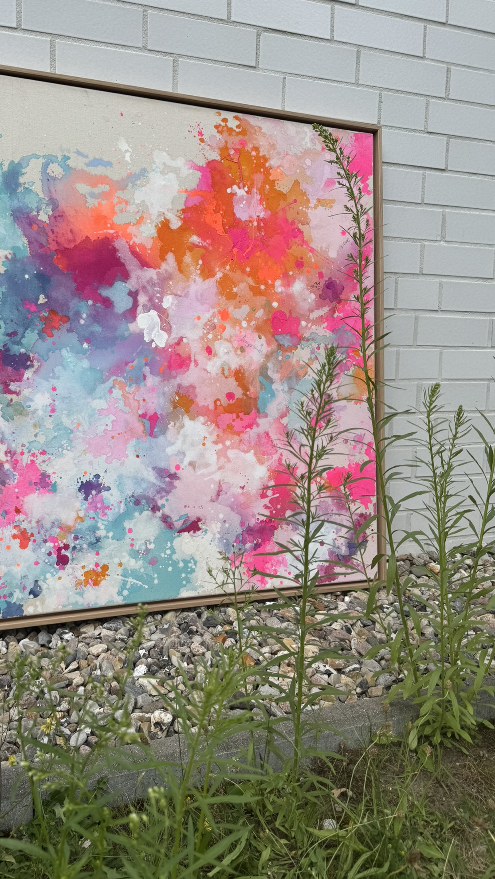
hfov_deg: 42.3
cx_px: 161
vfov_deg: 69.8
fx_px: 630
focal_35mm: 27
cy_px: 429
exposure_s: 1/3802
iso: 80
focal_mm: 6.76
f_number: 1.78
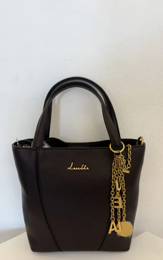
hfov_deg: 44.5
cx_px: 90
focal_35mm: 28
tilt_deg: -10.1
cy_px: 130
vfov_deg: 66.5
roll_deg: +2.4
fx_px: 199
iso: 40
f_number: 1.6
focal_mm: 5.96
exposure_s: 1/100
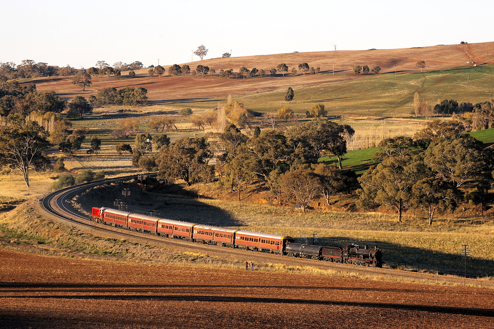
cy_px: 164
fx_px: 2326
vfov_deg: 8.1
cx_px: 247
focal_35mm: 170
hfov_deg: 12.1
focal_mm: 113
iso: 200
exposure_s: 1/250
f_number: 9
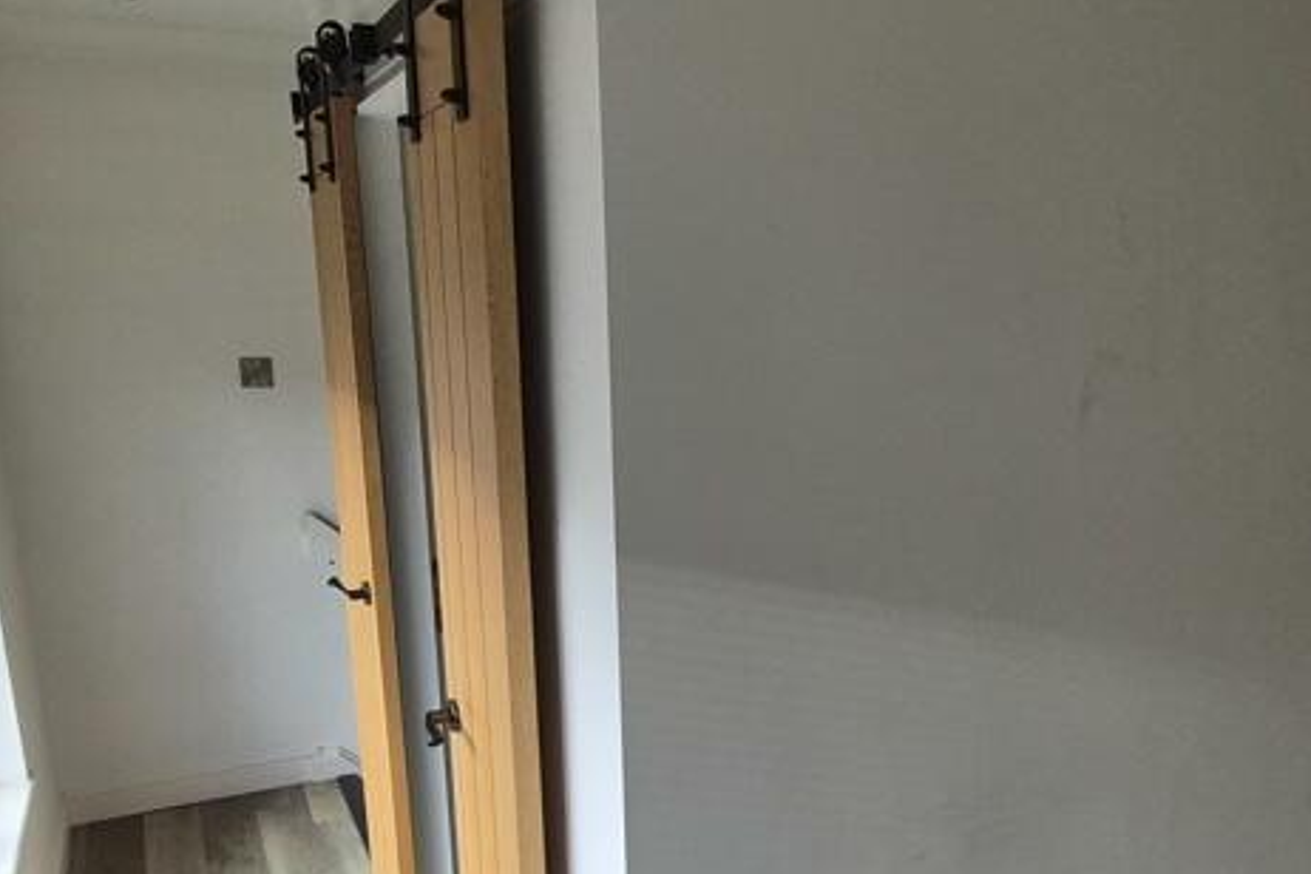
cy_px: 519
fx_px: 1092
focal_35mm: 30
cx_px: 766
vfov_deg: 43.4
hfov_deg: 61.6
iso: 250
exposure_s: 1/100
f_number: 2.2
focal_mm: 1.74
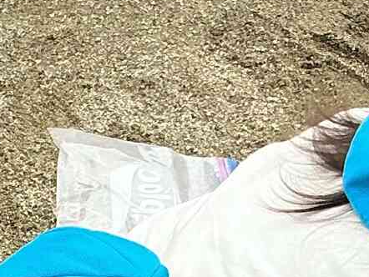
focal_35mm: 164
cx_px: -412
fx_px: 1749
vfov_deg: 8.4
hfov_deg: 10.8
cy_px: 650
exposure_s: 1/650
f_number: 1.8
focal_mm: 3
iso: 25
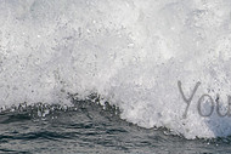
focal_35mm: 1219
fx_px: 7828
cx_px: 303
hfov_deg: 1.7
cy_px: 89
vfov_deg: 1.1
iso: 100
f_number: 5.6
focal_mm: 400
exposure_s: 1/2000
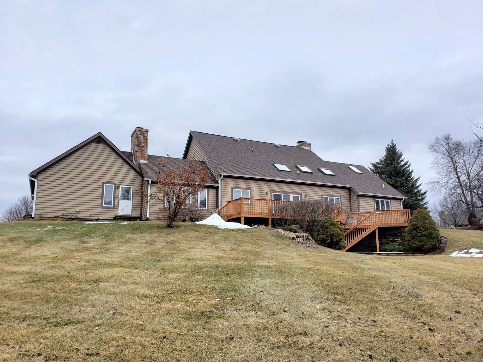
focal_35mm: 26
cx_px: 242
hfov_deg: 67.3
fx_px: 363
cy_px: 181
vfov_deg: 53.1
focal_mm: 4.3
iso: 50
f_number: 2.4
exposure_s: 1/970
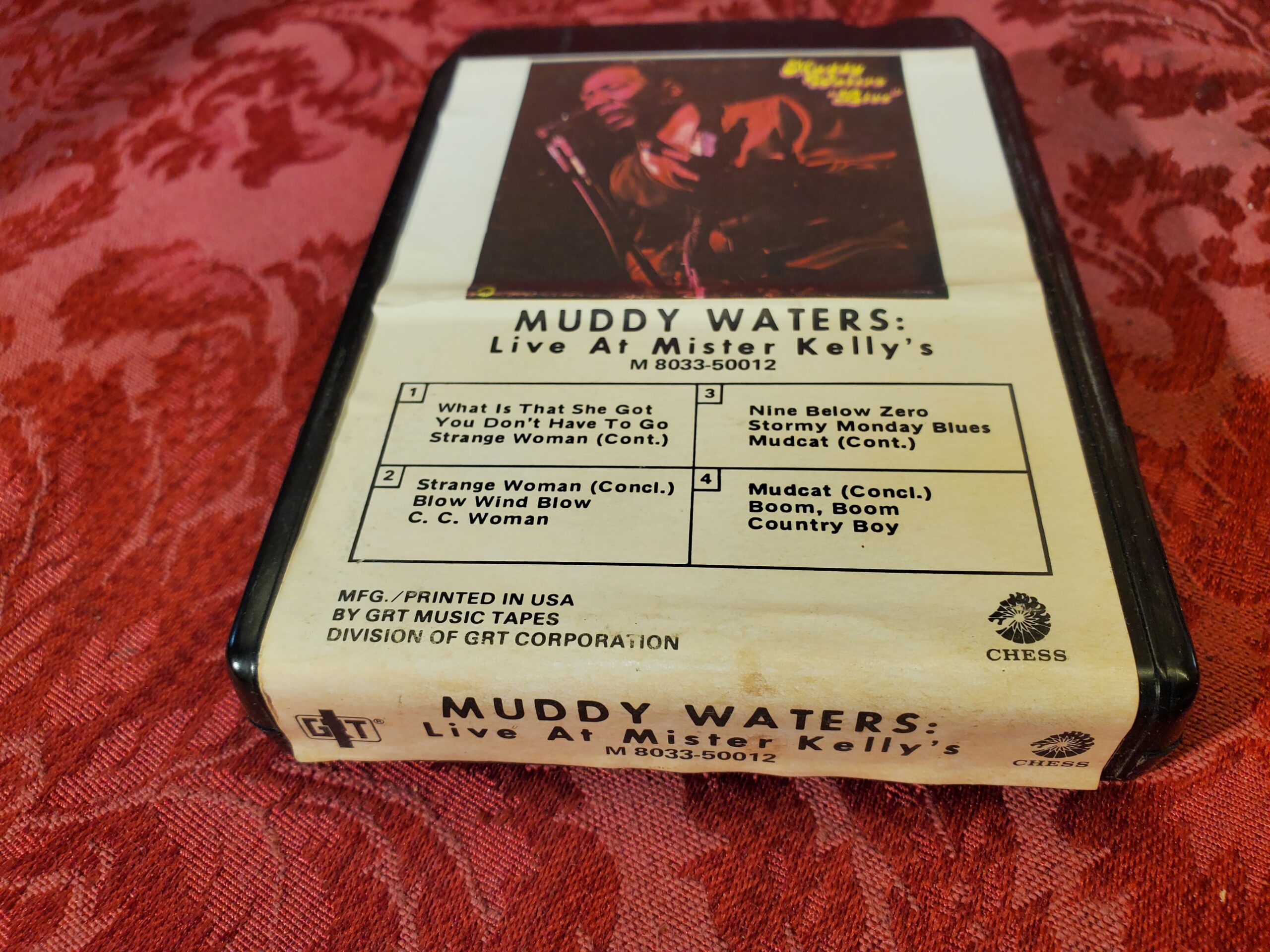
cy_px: 476
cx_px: 635
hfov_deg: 67.3
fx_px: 954
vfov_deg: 53.1
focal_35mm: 26
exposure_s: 1/120
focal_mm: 4.3
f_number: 2.4
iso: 100
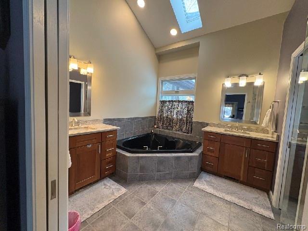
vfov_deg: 85.7
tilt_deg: -3.5
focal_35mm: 14
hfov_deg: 102.1
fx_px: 125
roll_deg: -3.2
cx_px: 154
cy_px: 116
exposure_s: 1/60
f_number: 2.2
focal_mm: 2.22
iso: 125
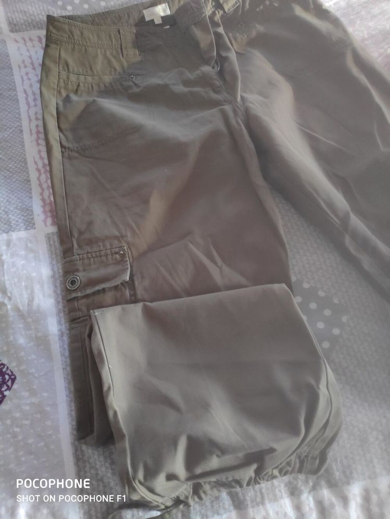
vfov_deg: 81.7
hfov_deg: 66.0
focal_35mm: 20
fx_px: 300
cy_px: 260
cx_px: 195
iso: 1113
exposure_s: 1/33
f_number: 1.9
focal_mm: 3.94
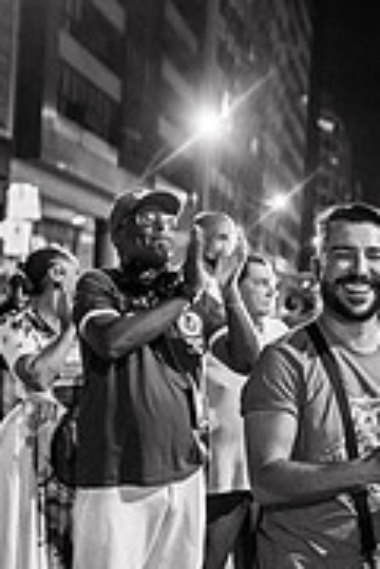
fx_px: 950
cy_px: 348
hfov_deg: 21.5
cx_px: 415
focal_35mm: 60
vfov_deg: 33.3
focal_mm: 24
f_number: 2
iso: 2500
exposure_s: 1/200
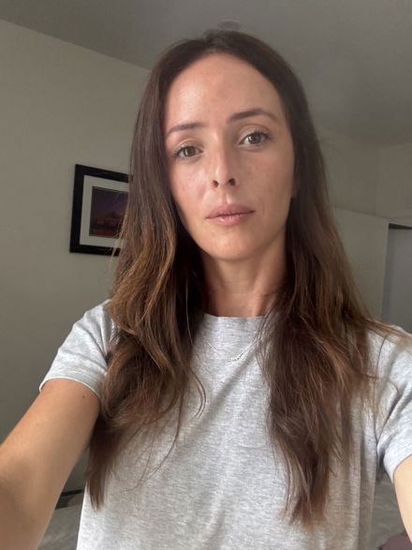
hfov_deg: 46.8
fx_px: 476
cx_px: 206
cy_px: 275
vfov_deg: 60.0
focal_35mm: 30
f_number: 1.9
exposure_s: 1/60
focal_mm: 2.69
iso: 160
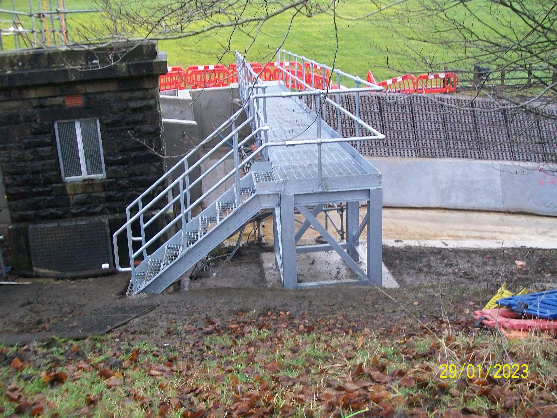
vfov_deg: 39.7
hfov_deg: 51.4
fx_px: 579
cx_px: 278
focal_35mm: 36
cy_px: 209
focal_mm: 6
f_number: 2.7
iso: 160
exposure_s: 1/80
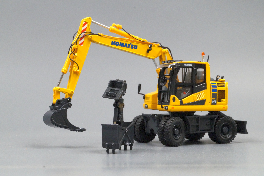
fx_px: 550
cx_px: 132
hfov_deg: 27.0
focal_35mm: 75
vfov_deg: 18.2
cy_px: 88
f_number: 20
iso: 3200
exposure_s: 1/15
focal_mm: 50
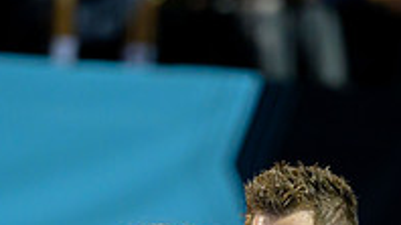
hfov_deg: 2.8
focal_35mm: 768
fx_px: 8159
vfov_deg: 1.6
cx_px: 272
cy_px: 406
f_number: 2.8
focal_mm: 200
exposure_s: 1/800
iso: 2000
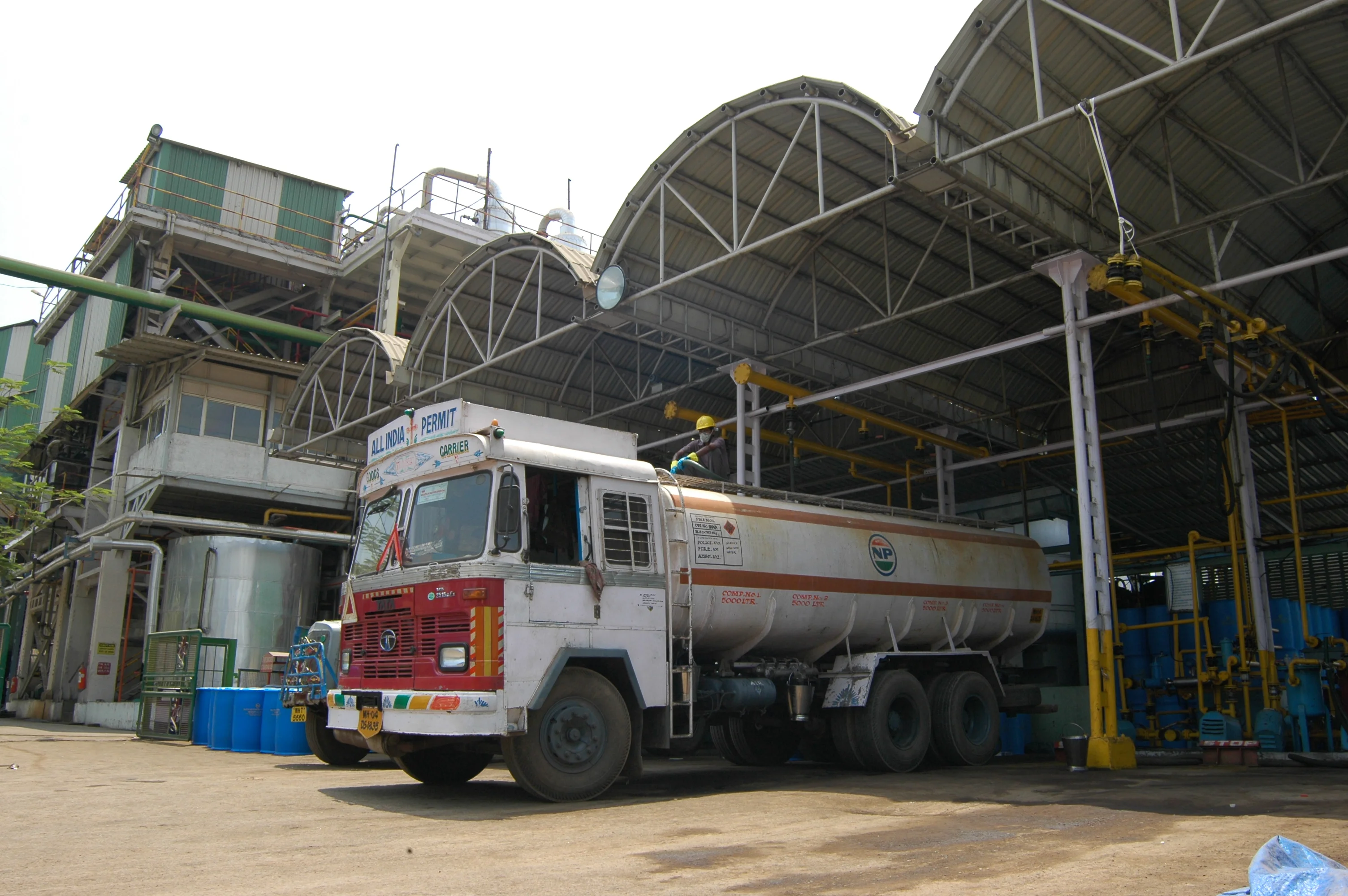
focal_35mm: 27
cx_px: 674
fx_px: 1010
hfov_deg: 67.4
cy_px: 448
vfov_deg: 47.8
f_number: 13
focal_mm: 18
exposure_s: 1/125
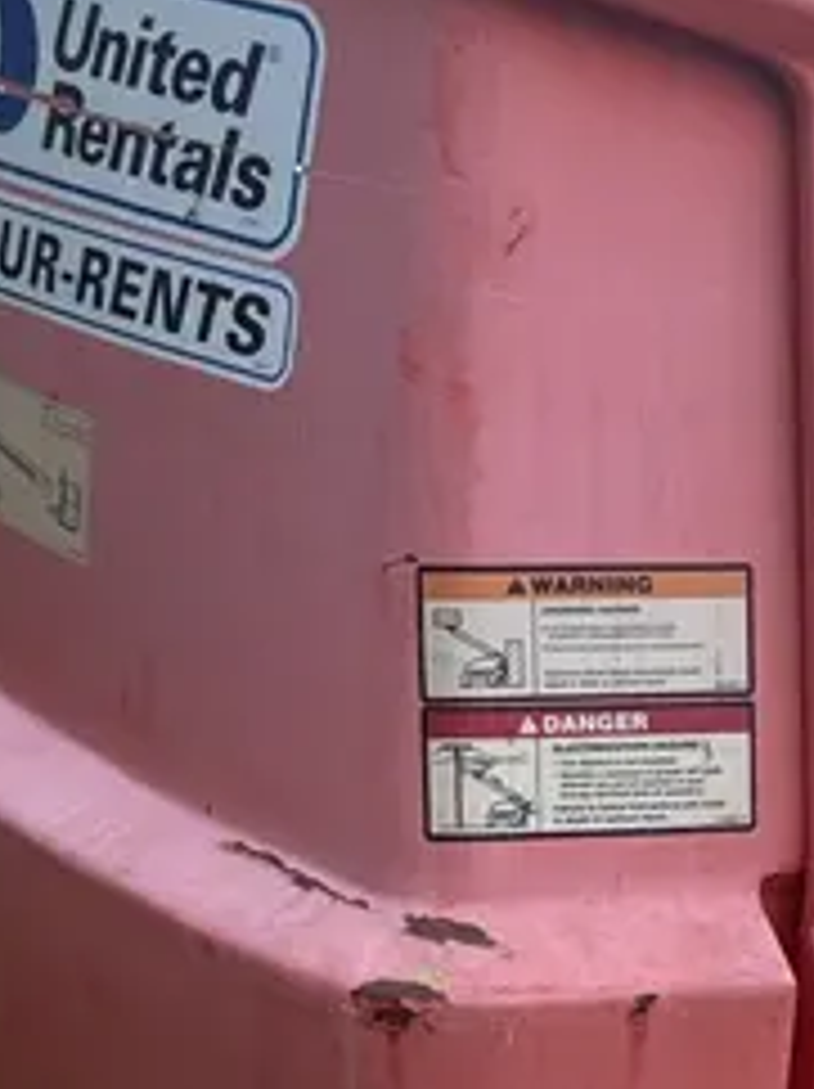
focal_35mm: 91
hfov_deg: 15.5
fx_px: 2858
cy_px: 884
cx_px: 1043
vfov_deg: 21.3
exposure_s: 1/121
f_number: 1.9
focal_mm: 2.69
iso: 64
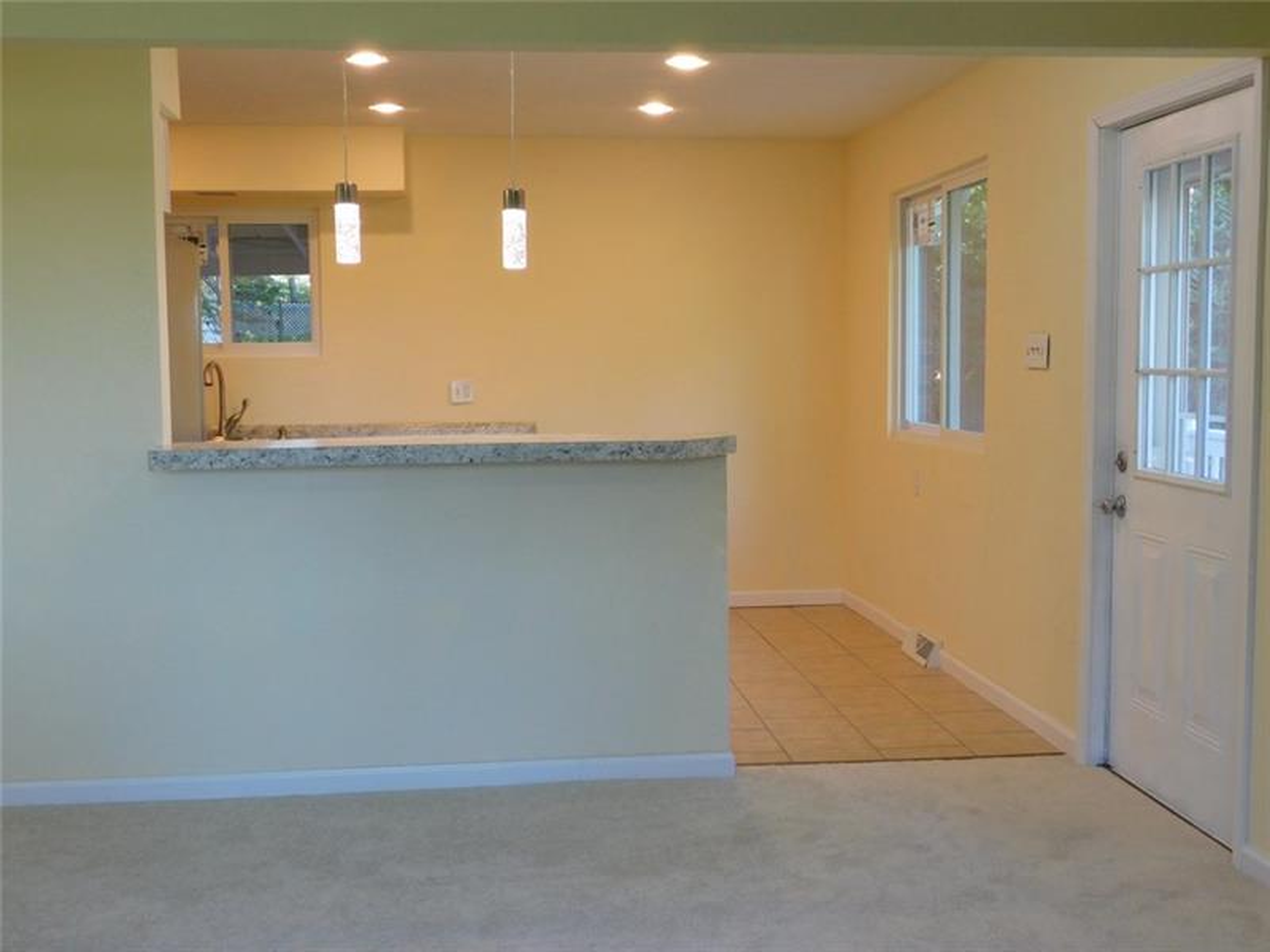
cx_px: 635
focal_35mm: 40
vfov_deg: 36.0
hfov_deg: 46.8
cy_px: 476
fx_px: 1468
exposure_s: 1/30
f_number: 3.6
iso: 160
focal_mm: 7.1
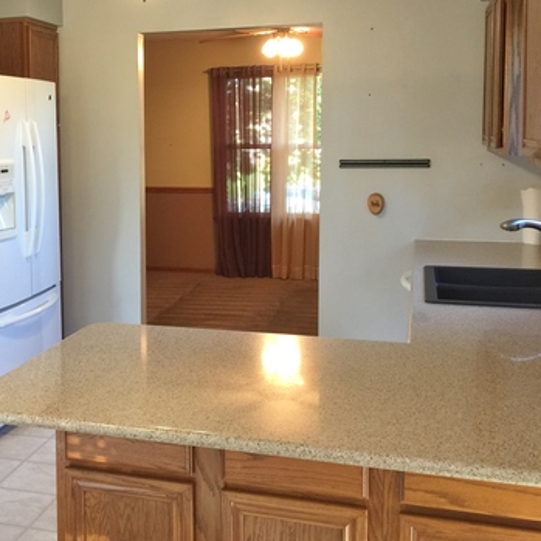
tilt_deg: -6.6
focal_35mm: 47
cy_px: 220
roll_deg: -0.3
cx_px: 109
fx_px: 831
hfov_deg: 34.9
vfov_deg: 35.9
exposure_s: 1/15
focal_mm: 4.15
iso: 50
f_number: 2.2
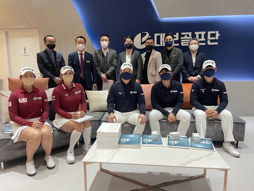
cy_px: 96
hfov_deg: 67.3
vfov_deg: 53.1
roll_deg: +0.9
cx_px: 127
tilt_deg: -7.8
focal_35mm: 26
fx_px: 191
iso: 200
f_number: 1.6
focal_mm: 4.2
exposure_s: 1/60
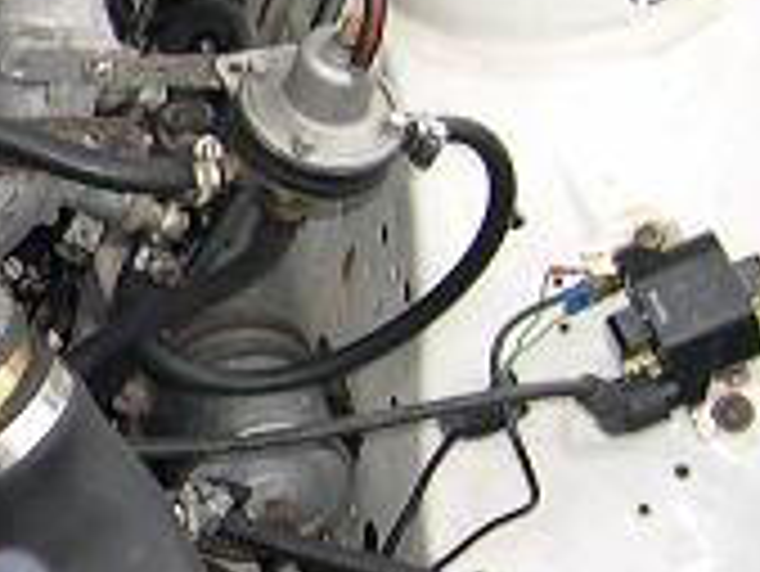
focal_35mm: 144
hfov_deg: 12.4
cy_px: 108
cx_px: -670
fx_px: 3164
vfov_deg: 10.3
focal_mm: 8
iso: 100
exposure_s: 1/30
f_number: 2.8
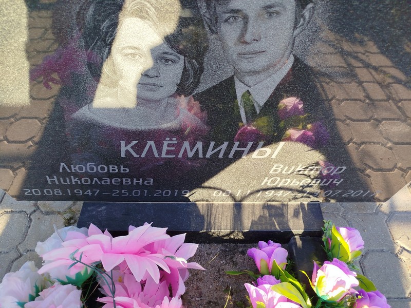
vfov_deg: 56.8
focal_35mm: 24
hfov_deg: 71.6
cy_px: 154
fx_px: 285
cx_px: 206
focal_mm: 5.31
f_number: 1.7
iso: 50
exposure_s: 1/219
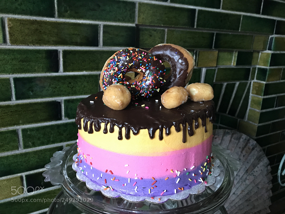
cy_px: 107
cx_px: 142
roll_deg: -3.5
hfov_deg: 63.4
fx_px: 231
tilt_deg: -15.9
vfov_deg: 49.7
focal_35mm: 28
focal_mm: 3.99
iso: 100
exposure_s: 1/11
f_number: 1.8
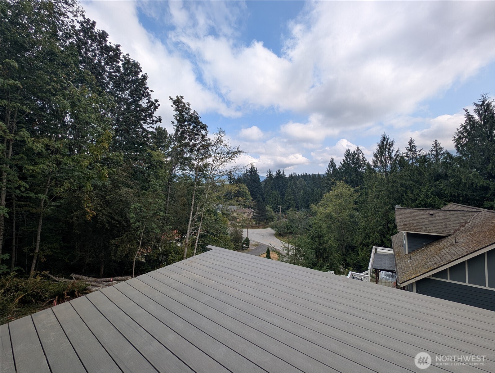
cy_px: 186
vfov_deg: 94.6
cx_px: 248
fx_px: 172
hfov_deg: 110.5
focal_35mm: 12
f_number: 1.95
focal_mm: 2.23
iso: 41
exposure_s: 1/1587
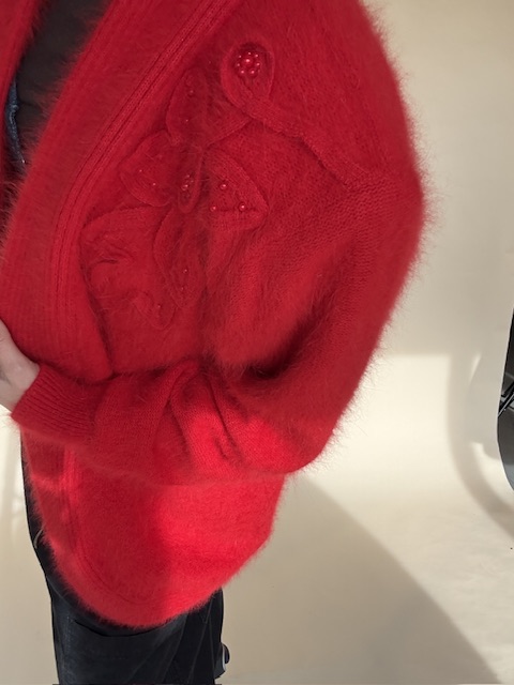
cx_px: 257
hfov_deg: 46.8
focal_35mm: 30
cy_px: 342
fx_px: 594
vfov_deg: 60.0
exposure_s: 1/190
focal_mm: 2.69
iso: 32
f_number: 1.9
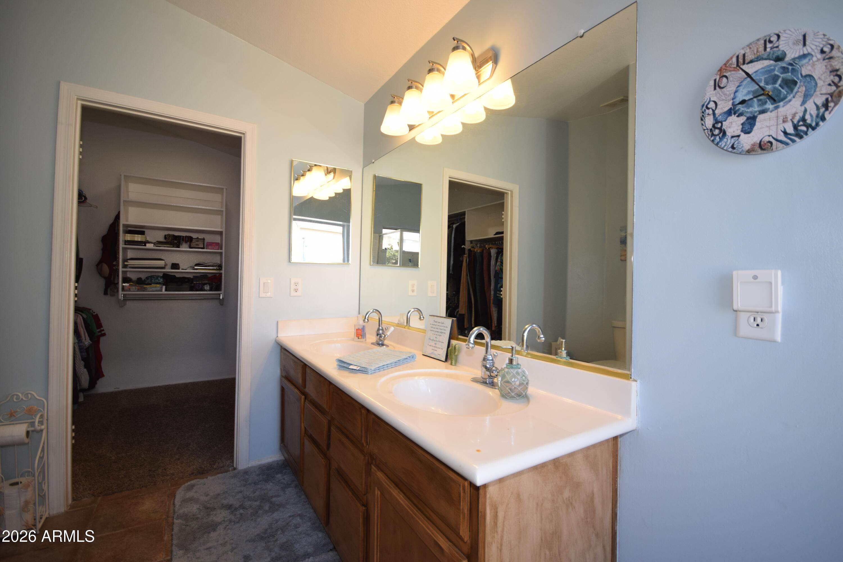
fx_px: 351
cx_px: 422
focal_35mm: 15
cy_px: 281
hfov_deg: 100.4
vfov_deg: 77.3
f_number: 5
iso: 400
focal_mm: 10
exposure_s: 1/100
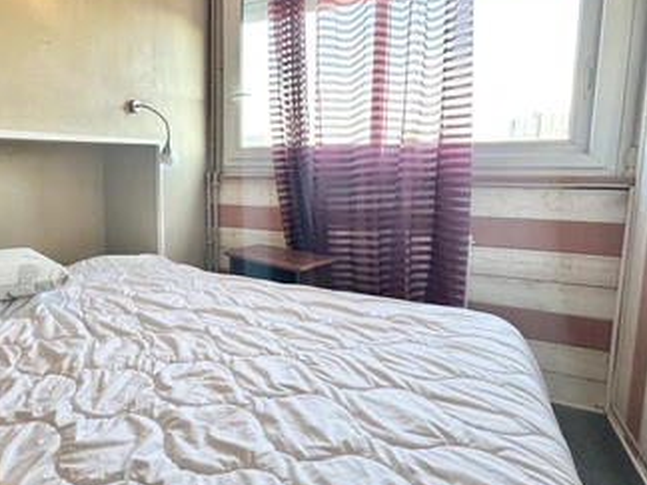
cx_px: 193
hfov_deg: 70.7
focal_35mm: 23
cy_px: 212
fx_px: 430
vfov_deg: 58.7
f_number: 2.2
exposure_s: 1/100
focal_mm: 2.22
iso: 125
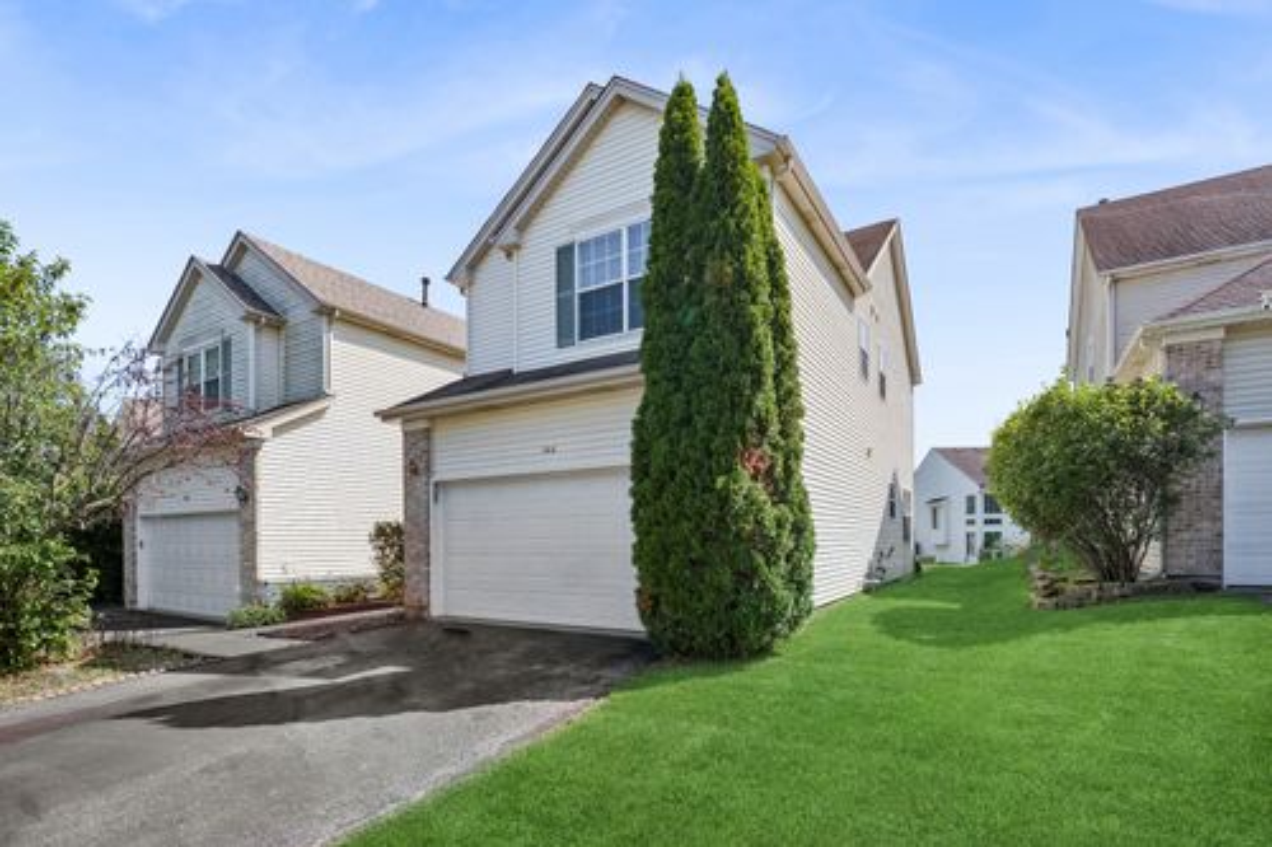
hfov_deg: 104.3
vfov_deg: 81.2
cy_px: 424
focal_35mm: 14
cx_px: 636
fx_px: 494
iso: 640
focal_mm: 14
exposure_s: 1/640
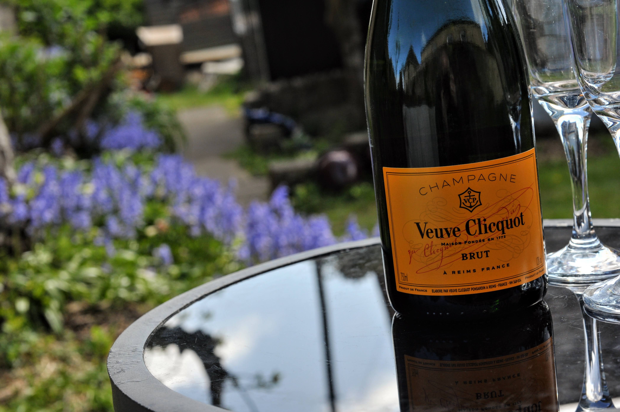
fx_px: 1033
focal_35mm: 60
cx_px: 310
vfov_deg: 22.6
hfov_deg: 33.4
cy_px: 206
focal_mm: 60
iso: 800
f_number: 11
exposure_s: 1/500
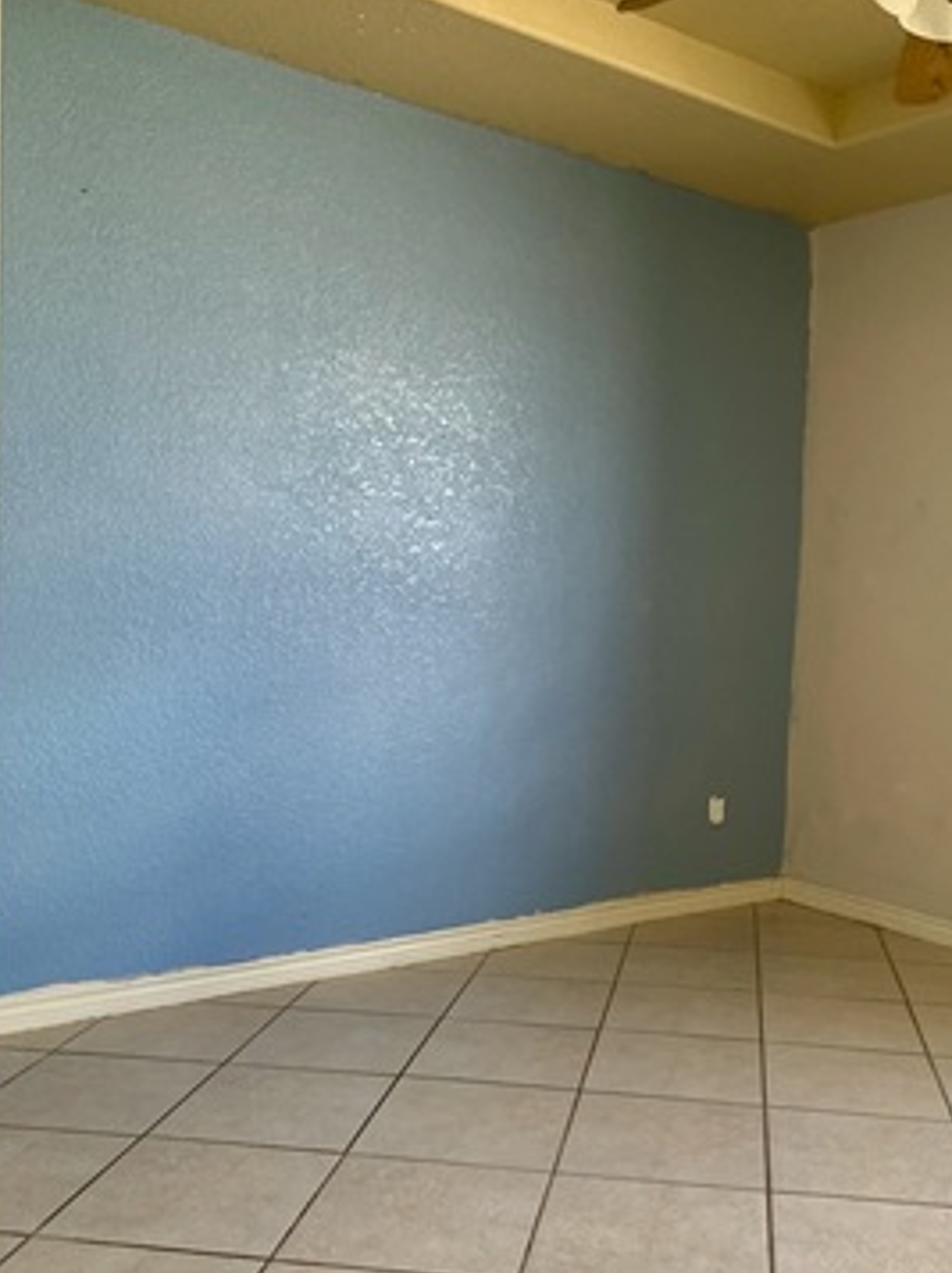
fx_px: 1286
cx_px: 606
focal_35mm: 35
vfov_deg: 52.6
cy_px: 688
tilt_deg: -2.4
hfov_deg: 40.3
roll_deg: -1.1
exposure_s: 1/60
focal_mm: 4.25
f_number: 1.8
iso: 200
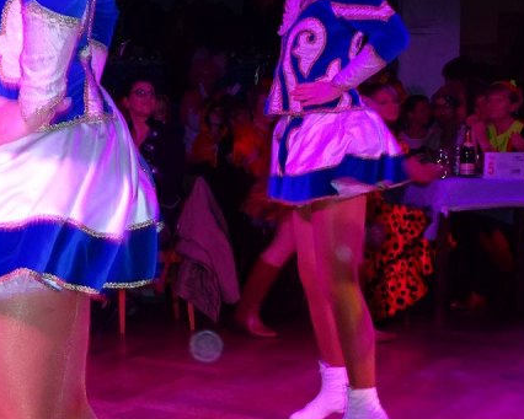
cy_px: 242
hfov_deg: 28.3
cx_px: 128
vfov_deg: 23.1
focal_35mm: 66
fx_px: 1024
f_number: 3.5
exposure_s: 1/30
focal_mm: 4.1
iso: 200
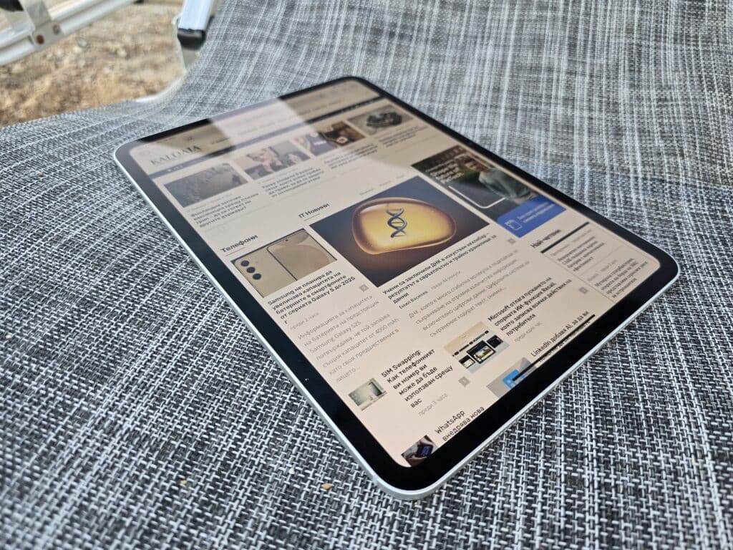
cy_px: 275
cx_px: 366
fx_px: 487
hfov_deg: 73.9
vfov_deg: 58.9
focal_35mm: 23
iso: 32
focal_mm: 6.3
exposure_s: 1/60
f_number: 1.7
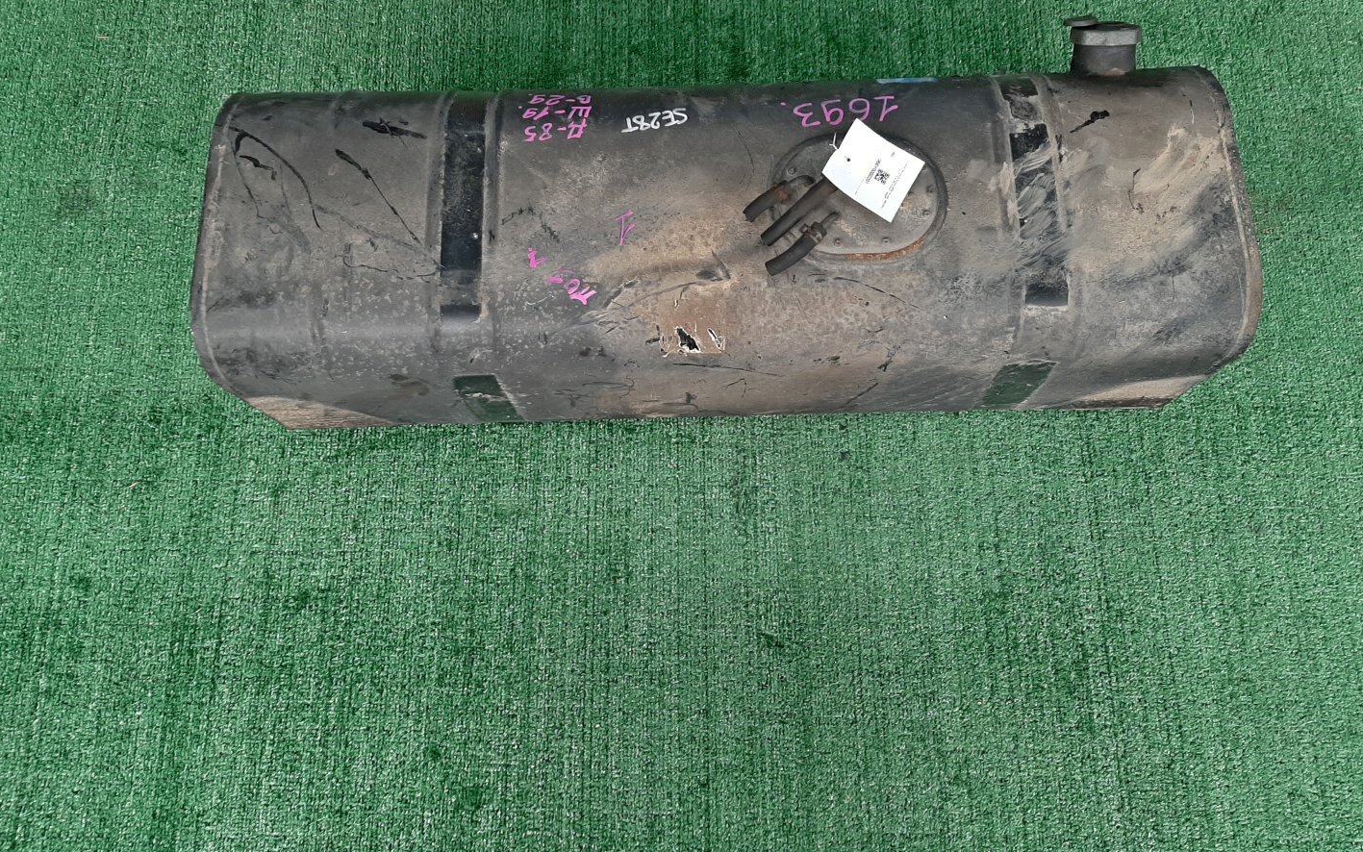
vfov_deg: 44.4
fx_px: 1040
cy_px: 349
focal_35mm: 28
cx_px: 682
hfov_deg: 66.5
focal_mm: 3.93
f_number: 1.7
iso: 65
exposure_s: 1/50
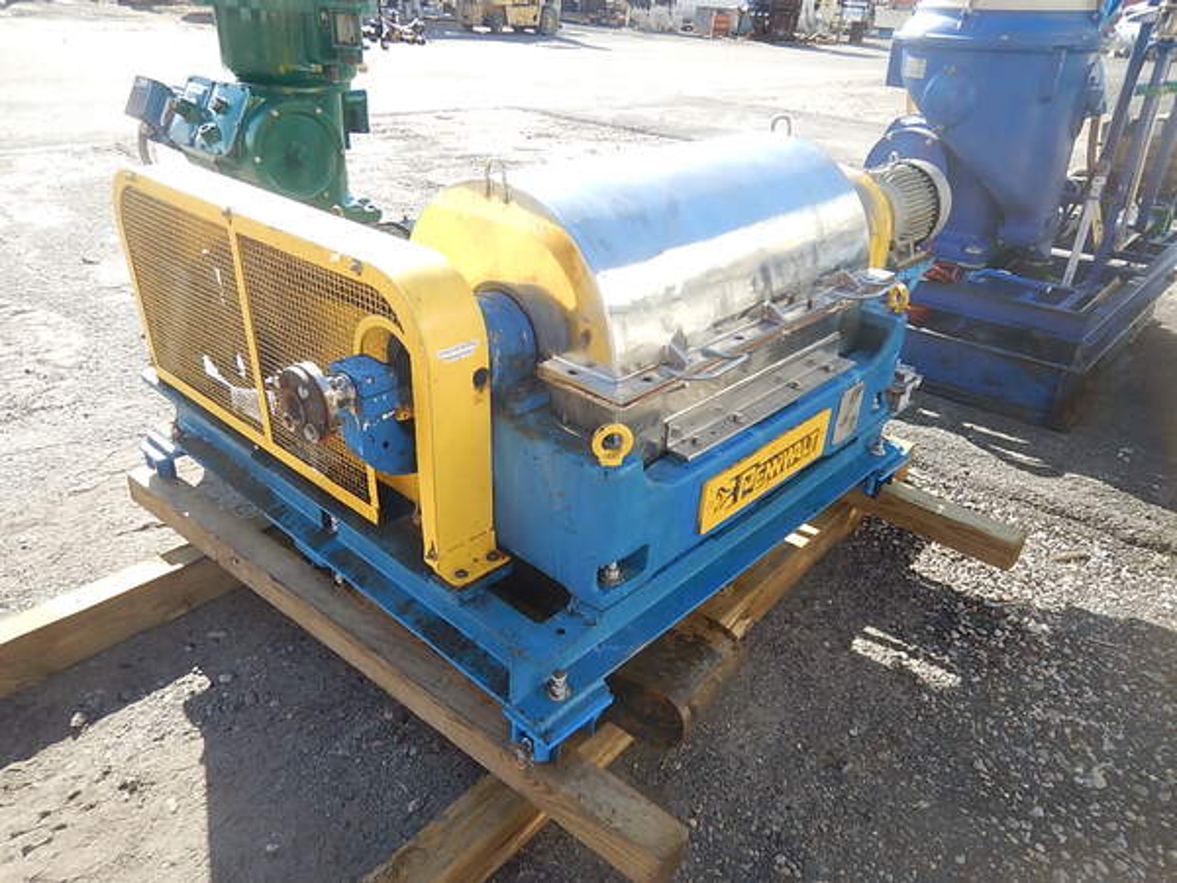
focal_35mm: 24
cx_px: 588
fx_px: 816
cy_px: 442
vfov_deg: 56.8
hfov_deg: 71.6
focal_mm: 4.3
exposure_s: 1/500
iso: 125
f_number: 2.8
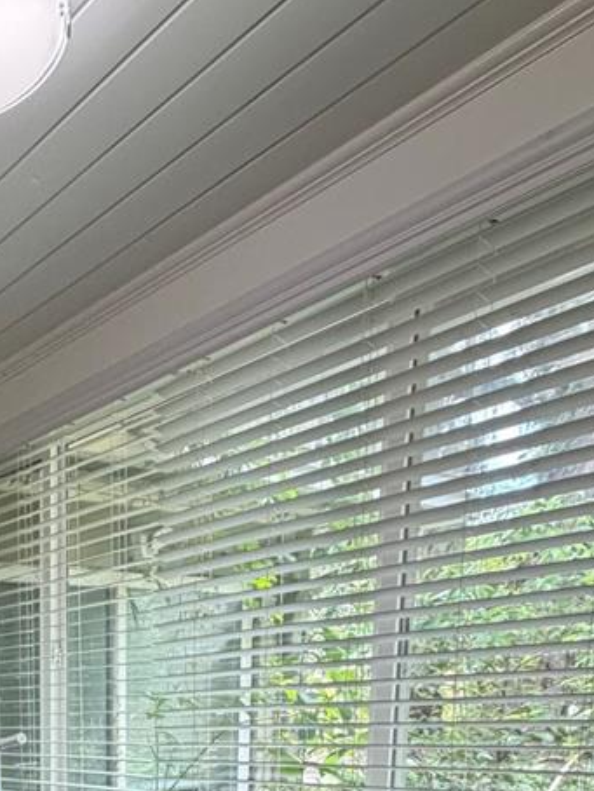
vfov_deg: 41.4
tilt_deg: -9.9
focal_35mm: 37
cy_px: 843
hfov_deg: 33.6
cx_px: -61
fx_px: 846
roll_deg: +1.7
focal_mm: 2.22
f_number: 2.2
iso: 250
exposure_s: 1/120
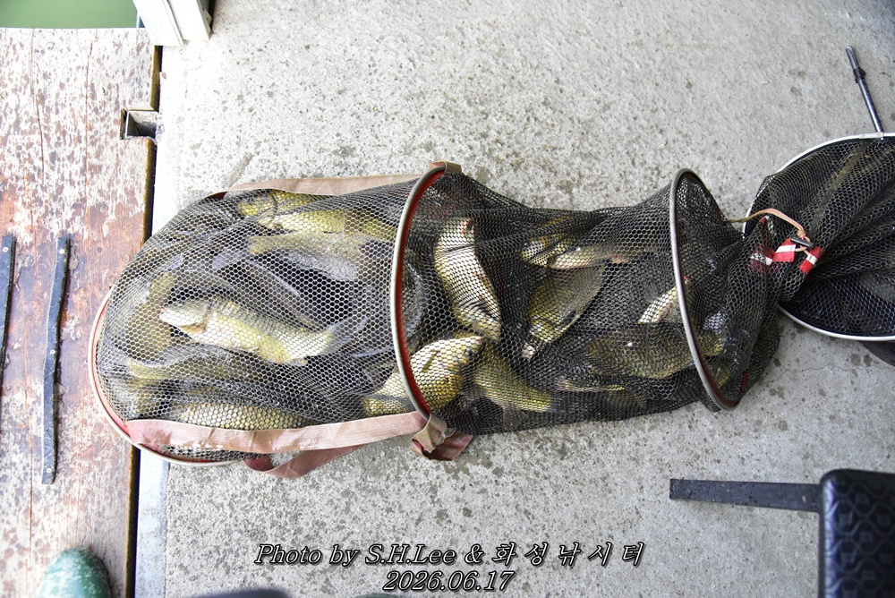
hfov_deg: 61.9
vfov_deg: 43.7
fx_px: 746
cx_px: 448
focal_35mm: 30
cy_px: 299
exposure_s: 1/2500
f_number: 4
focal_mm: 30
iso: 3200
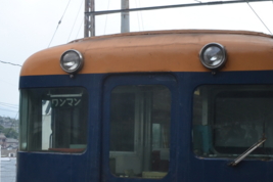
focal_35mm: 81
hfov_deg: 23.8
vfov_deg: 16.7
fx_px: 614
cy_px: 157
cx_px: -13
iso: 100
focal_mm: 18
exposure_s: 1/125
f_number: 8
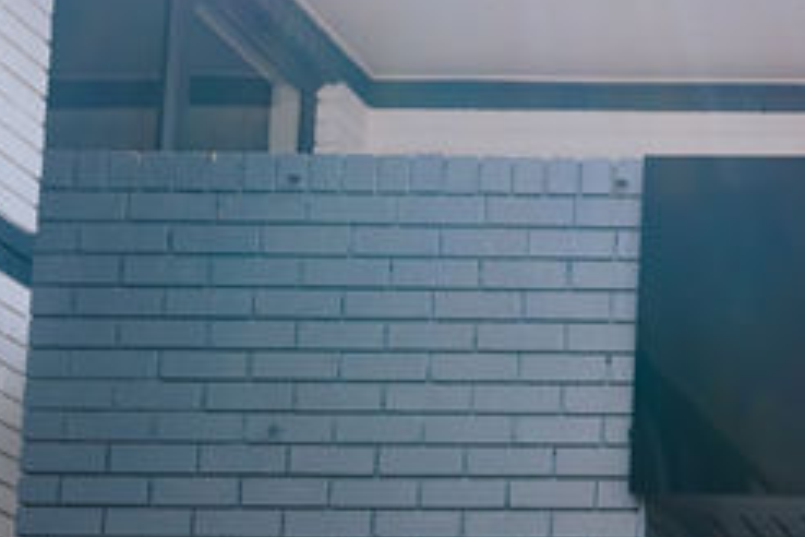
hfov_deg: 16.7
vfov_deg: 12.7
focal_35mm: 100
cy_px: 892
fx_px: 2236
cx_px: 1473
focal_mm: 24
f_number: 2.8
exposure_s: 1/200
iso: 125
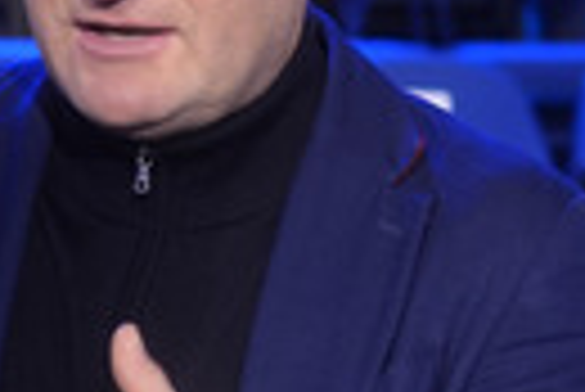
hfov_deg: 12.9
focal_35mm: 156
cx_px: -83
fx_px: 2538
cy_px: 149
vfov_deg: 8.8
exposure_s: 1/50
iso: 640
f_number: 2.2
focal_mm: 30
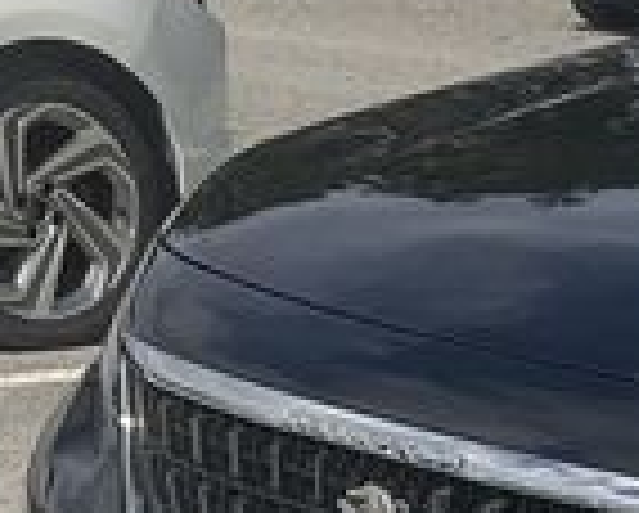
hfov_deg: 11.4
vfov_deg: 9.5
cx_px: 1066
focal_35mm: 159
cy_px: 774
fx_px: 3011
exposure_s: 1/2058
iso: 25
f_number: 1.8
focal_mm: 3
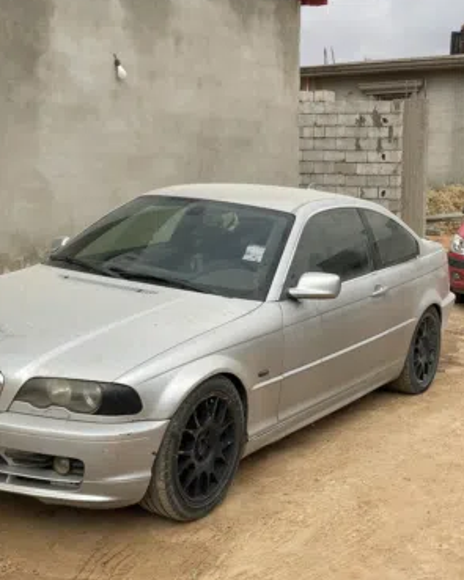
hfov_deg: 27.6
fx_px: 945
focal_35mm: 55
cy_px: 278
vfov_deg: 34.2
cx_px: 231
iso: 25
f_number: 2
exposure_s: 1/292
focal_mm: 6
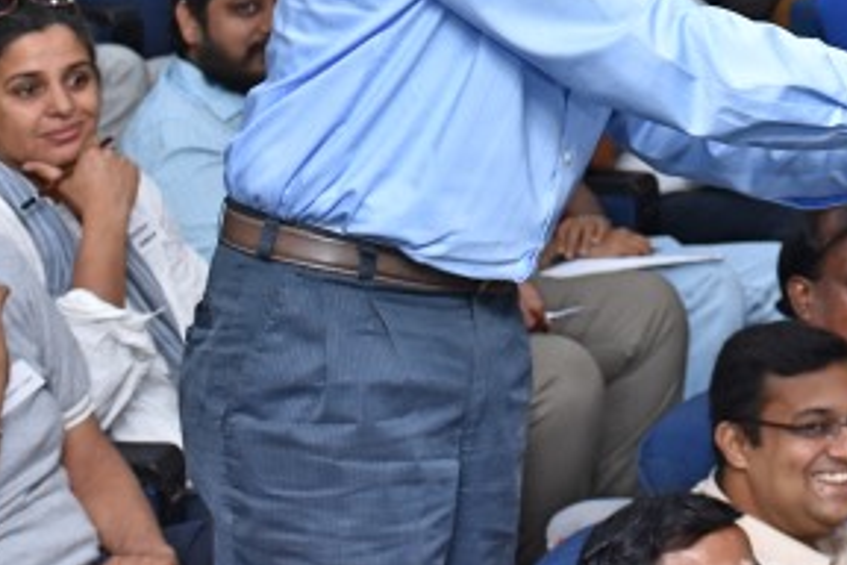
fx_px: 2941
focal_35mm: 125
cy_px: -134
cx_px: 988
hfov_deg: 15.8
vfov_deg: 10.8
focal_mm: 32
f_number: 4
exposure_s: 1/125
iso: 800
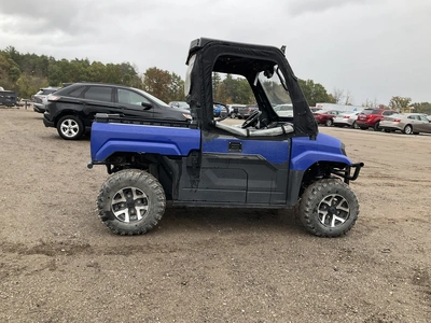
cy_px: 162
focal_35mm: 29
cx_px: 216
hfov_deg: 61.7
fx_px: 361
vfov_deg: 48.2
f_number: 1.8
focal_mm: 3
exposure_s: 1/192
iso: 20
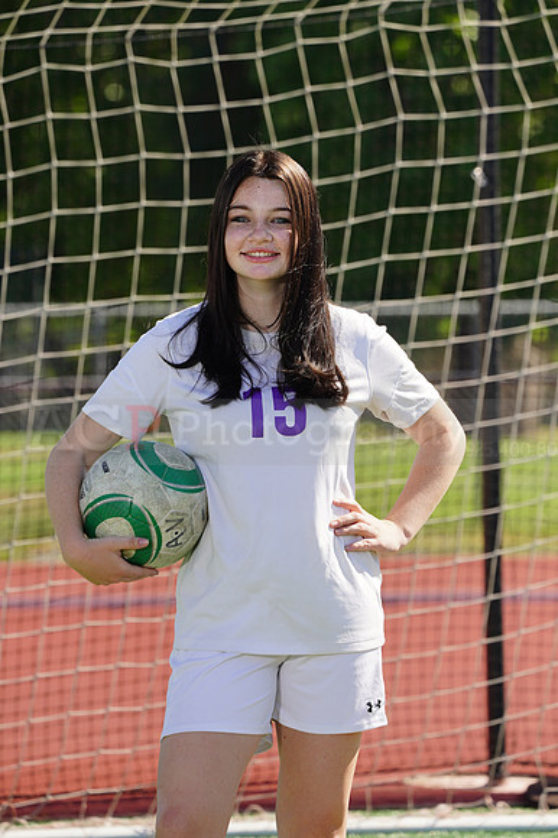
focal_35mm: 345
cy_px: 419
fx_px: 8030
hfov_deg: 4.0
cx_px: 279
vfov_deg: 6.0
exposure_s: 1/250
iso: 200
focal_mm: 345
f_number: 11
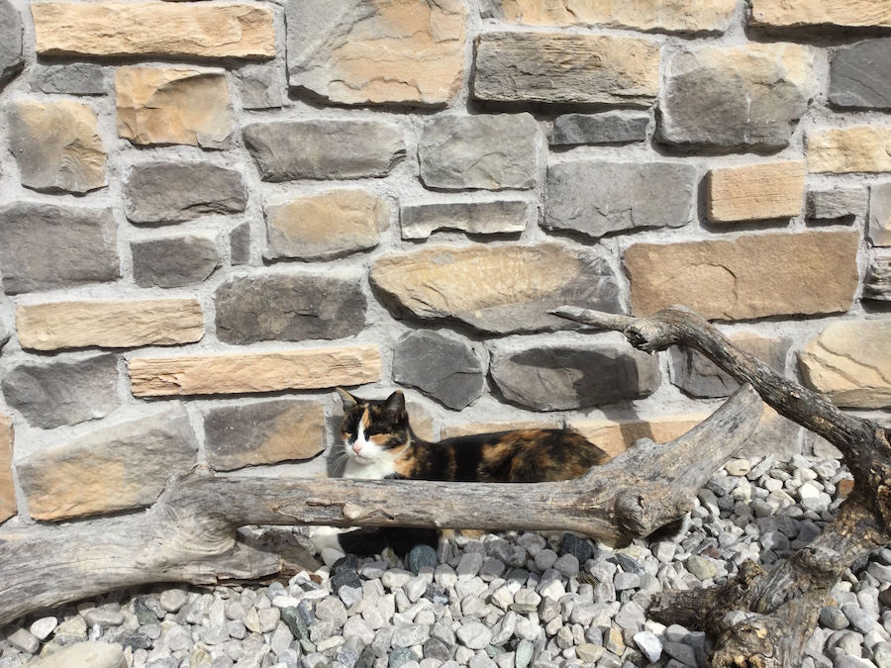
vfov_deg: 45.4
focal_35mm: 31
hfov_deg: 58.4
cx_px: 446
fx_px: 798
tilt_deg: -13.0
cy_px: 334
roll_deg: -1.8
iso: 25
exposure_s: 1/1164
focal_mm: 3.3
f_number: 2.4
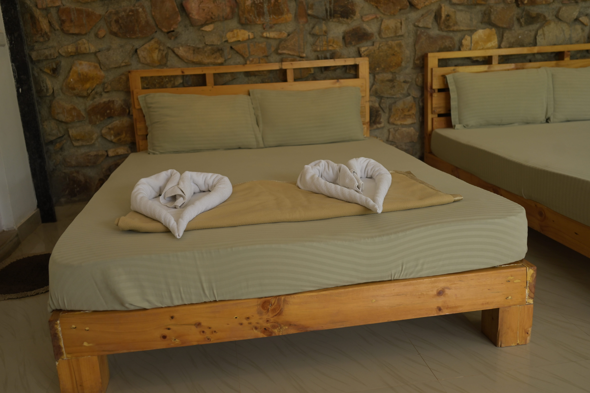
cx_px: 295
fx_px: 574
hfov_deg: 54.4
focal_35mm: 35
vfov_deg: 37.9
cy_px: 196
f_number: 3.2
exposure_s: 1/250
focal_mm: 35
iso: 640
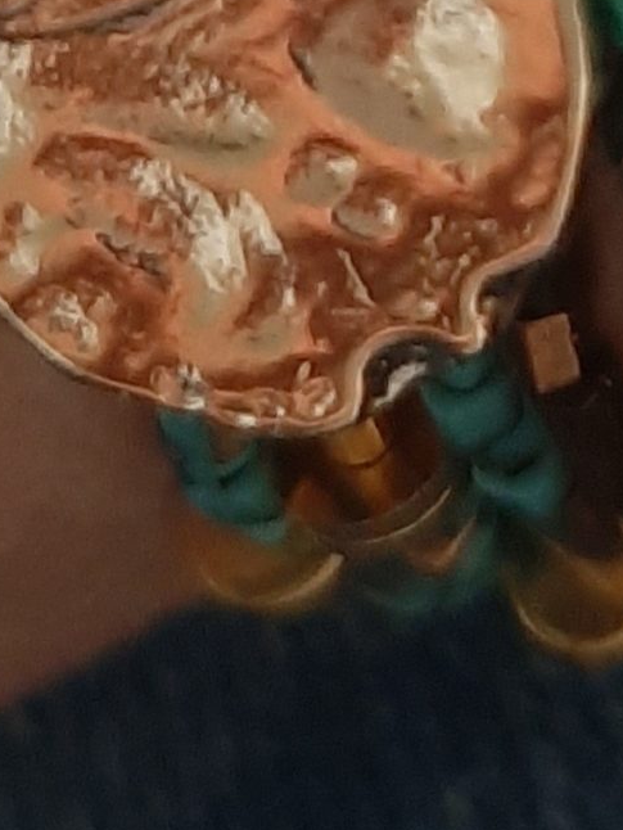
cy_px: -603
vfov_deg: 16.4
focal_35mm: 103
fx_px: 2470
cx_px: 209
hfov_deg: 14.4
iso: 400
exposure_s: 1/25
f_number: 1.7
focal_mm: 3.93
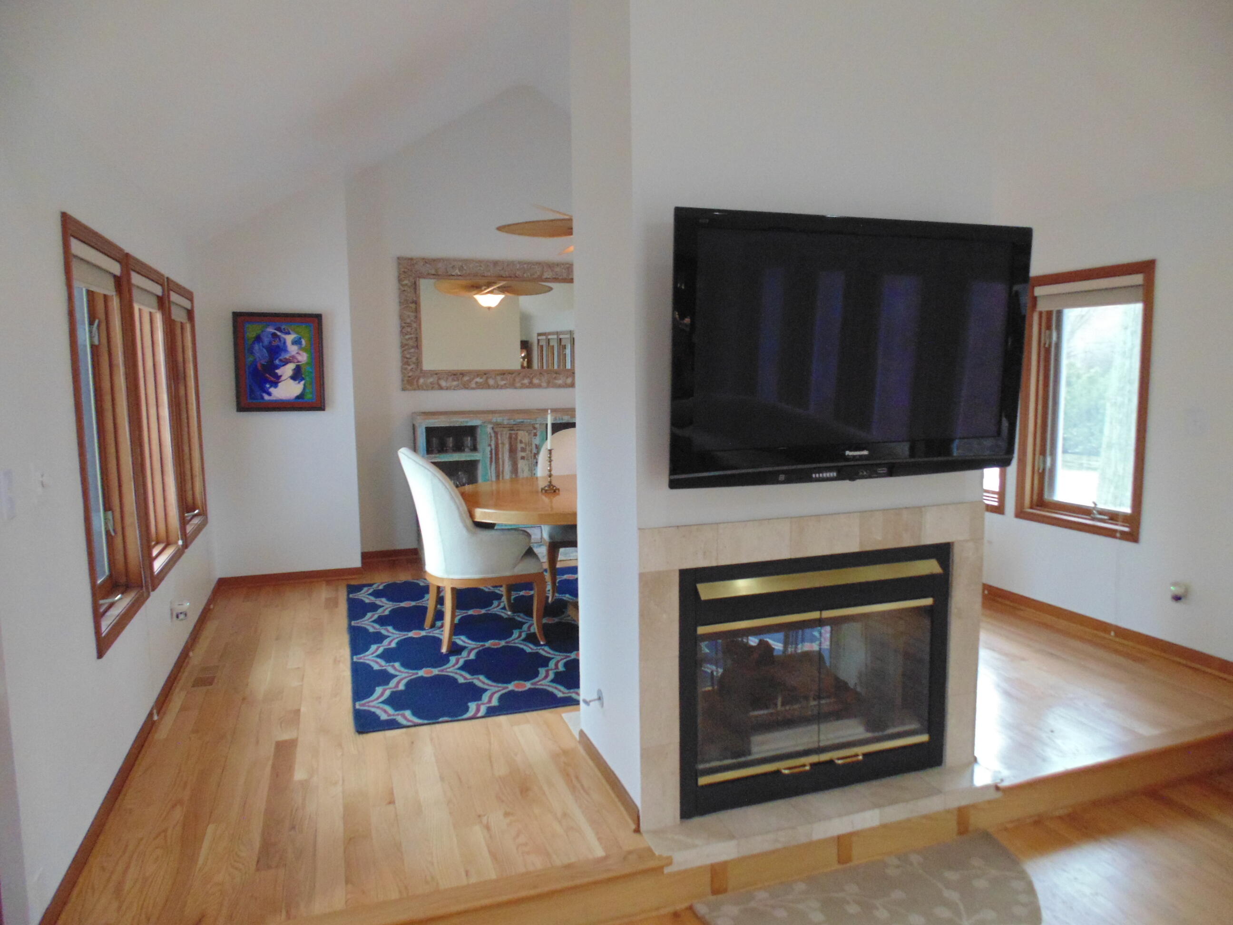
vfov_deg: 61.1
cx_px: 616
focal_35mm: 22
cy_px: 462
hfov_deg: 76.4
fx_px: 784
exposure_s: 1/13
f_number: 3.1
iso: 400
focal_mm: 4
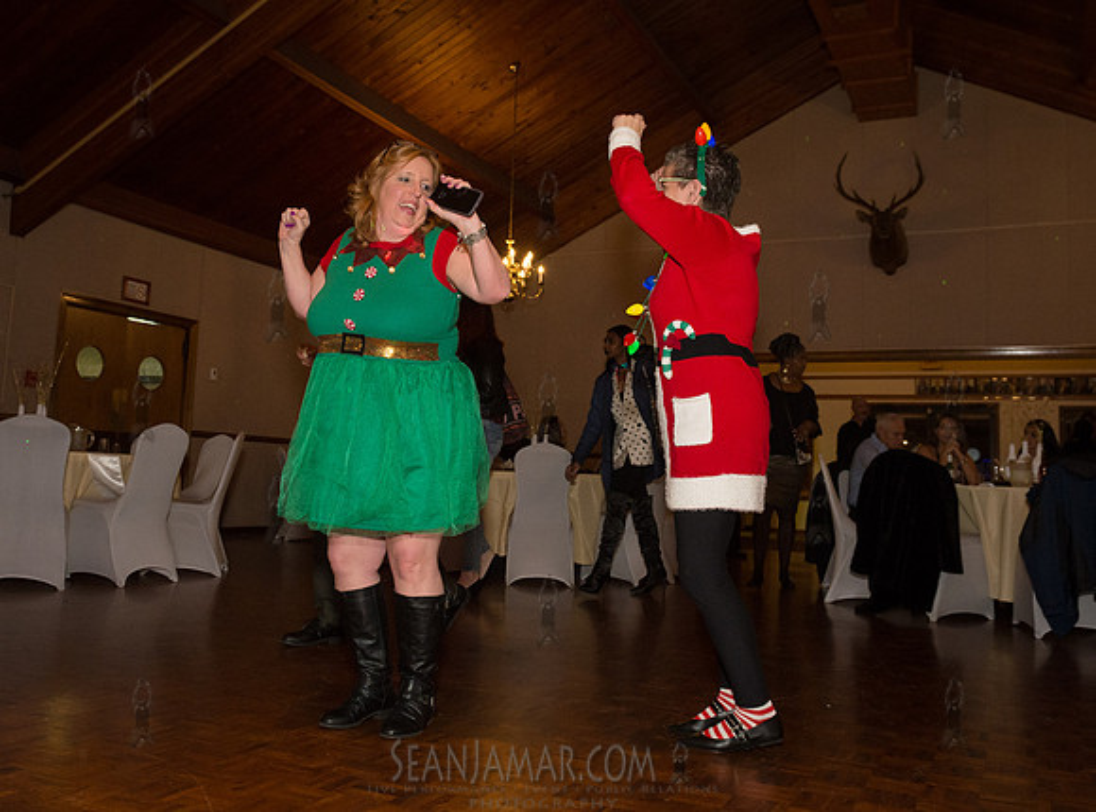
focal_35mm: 33
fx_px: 1046
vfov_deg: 42.4
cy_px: 365
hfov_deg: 55.3
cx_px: 514
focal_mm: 24
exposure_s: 1/320
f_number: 5
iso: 1600
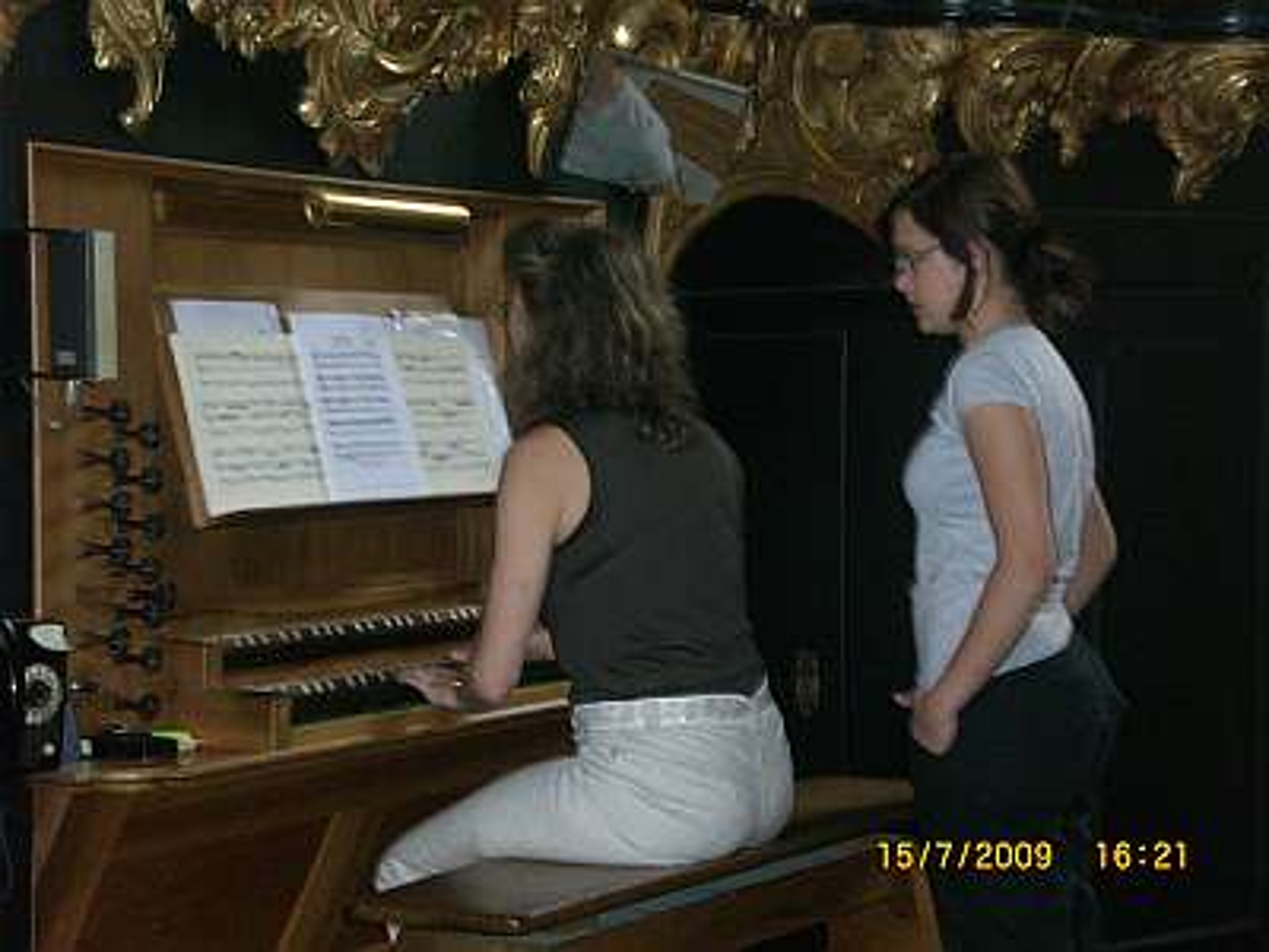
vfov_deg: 19.6
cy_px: 476
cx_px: 634
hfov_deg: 26.0
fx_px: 2749
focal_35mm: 75
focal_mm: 12.47
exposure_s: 1/60
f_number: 4.5
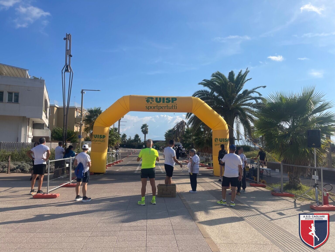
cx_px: 168
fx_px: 242
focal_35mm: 25
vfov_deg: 54.9
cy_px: 126
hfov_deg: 69.4
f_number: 1.6
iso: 32
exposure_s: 1/4902
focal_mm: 5.1
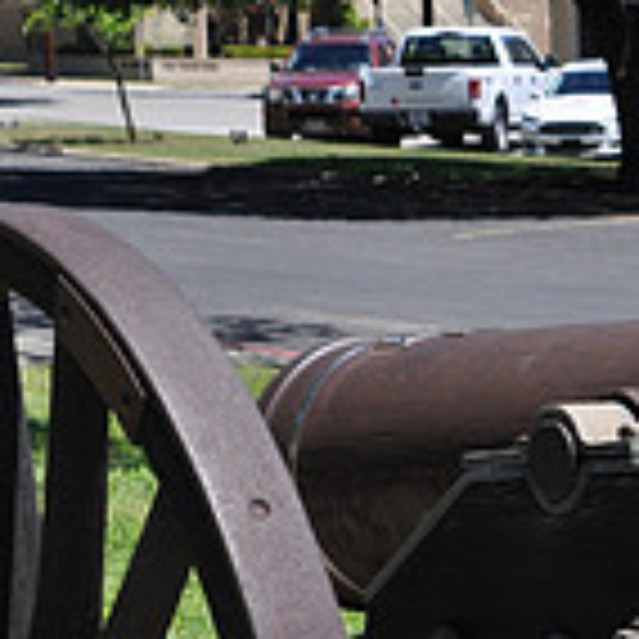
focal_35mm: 166
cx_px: 976
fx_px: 3467
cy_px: 677
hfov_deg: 10.2
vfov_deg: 10.4
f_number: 8
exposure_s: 1/250
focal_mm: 32
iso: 200
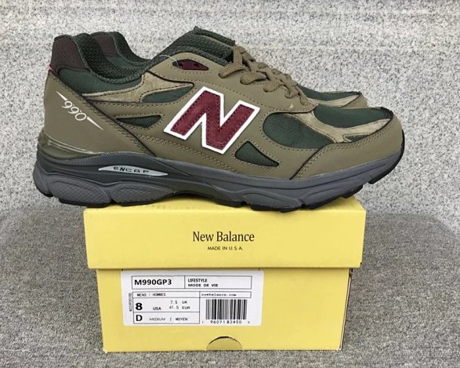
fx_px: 449
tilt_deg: -18.3
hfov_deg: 54.2
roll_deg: -1.4
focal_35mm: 33
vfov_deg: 44.5
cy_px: 187
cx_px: 219
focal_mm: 3.3
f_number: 2.4
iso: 25
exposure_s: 1/50
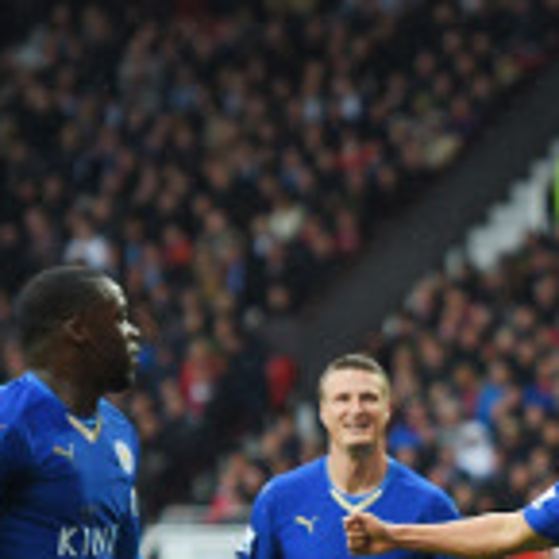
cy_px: 582
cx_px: 744
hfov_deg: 4.2
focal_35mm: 418
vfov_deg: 4.2
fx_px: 7637
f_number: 2.8
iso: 500
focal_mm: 155
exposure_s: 1/1000
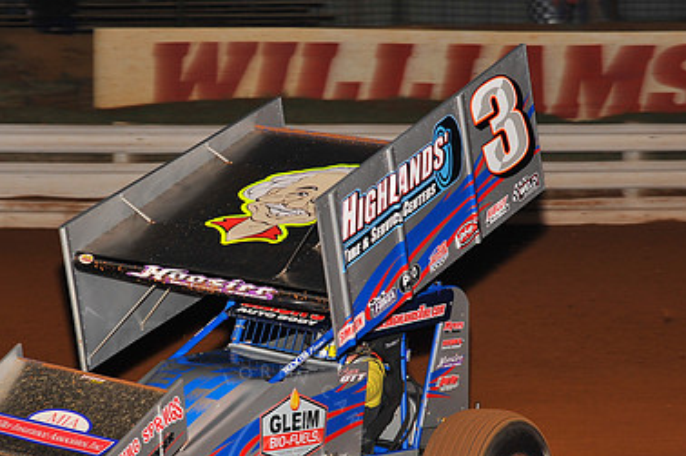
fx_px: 3273
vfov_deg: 8.0
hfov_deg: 12.0
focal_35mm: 172
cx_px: 265
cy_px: 307
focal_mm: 112
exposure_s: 1/250
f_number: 5.6
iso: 500
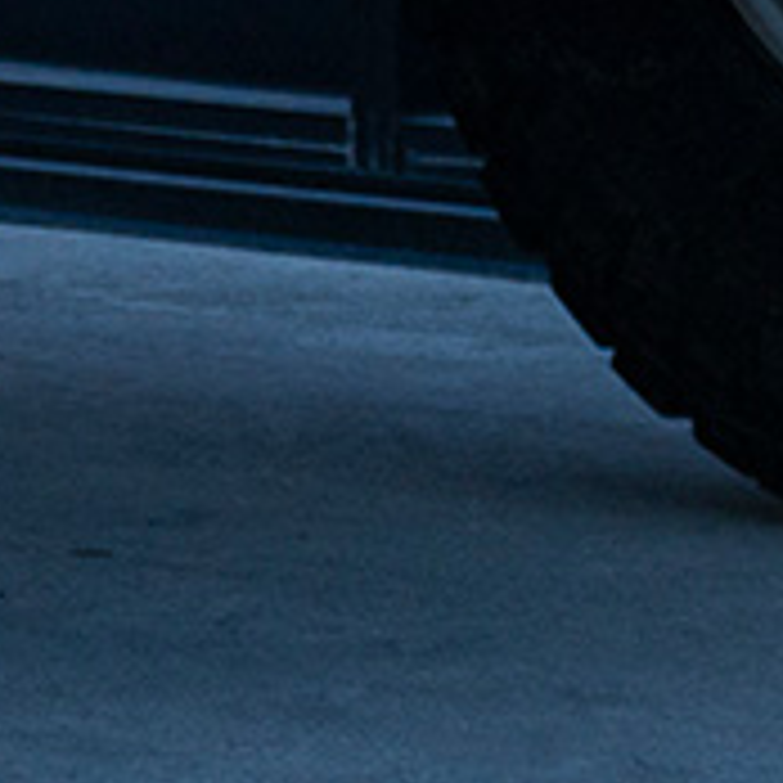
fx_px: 7217
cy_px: -1336
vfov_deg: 5.9
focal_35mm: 282
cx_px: -1346
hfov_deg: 5.9
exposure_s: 1/160
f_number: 4
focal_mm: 32
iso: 200
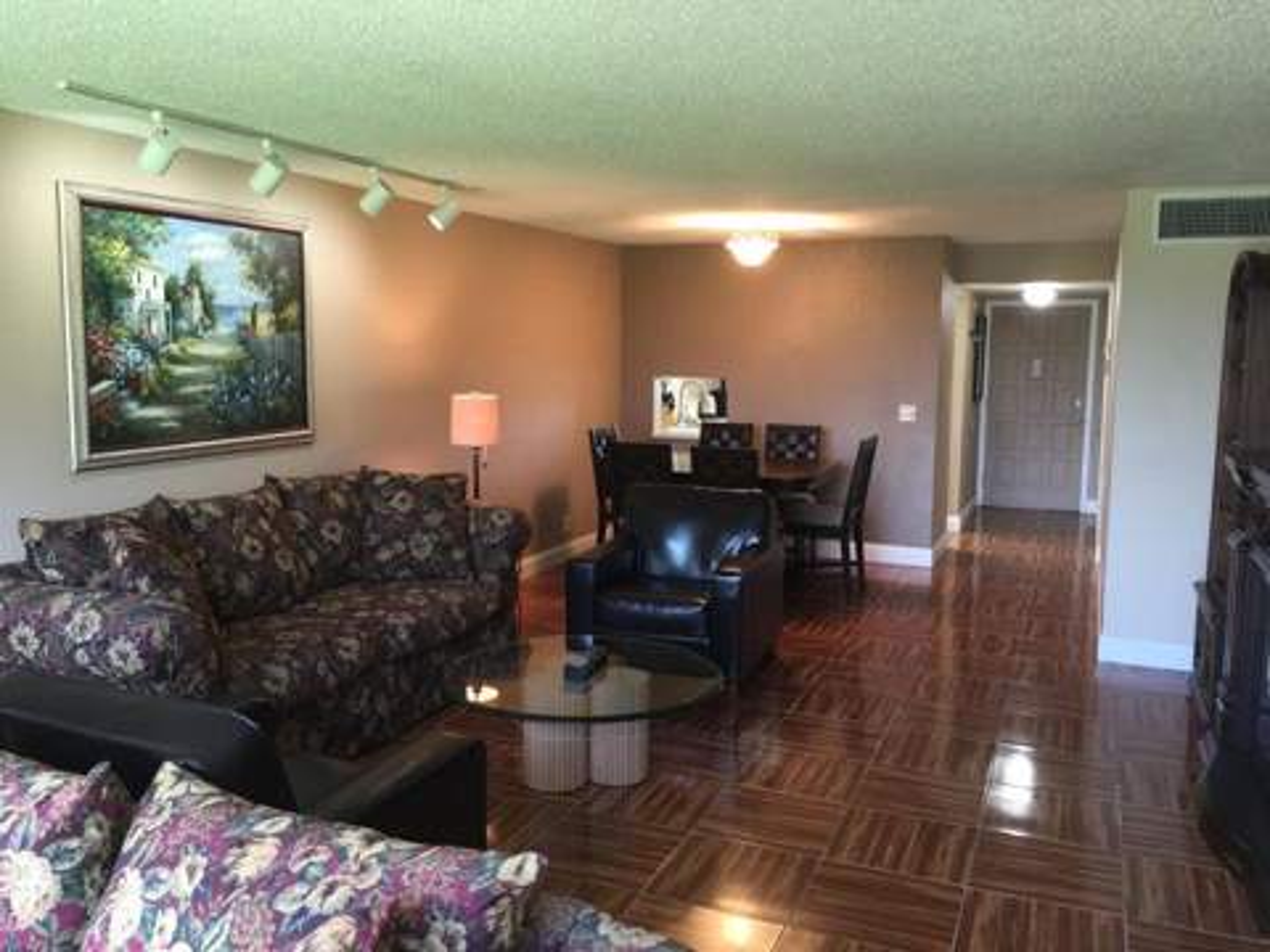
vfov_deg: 48.2
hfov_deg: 61.7
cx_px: 635
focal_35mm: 29
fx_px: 1064
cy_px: 476
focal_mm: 4.15
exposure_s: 1/30
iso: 40
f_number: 2.2
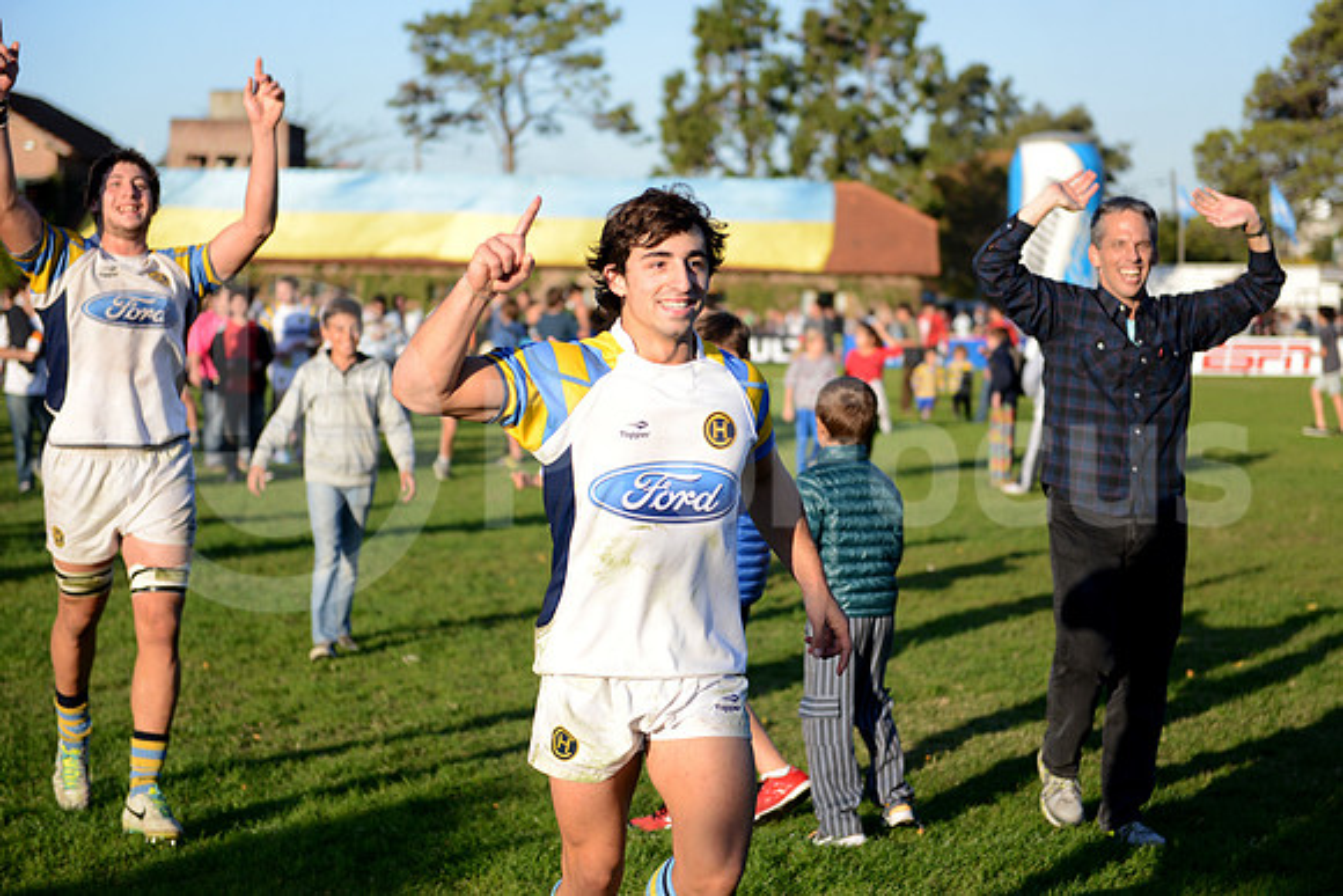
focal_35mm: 70
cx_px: 672
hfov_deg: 28.8
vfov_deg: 19.5
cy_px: 448
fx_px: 2612
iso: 320
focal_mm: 70
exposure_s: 1/2500
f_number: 2.8
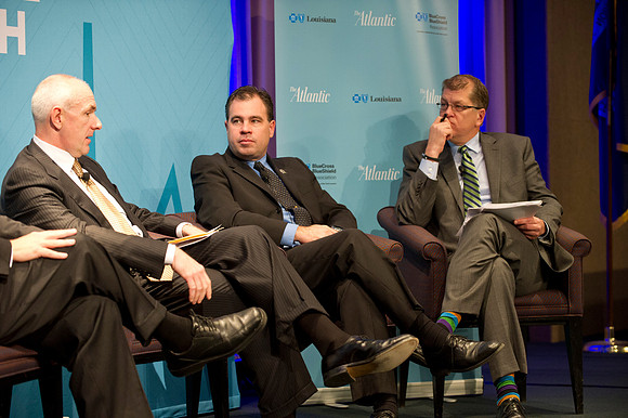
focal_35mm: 110
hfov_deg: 18.6
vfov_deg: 12.4
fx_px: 1918
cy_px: 209
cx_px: 314
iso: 2500
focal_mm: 110
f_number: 3.5
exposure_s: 1/80
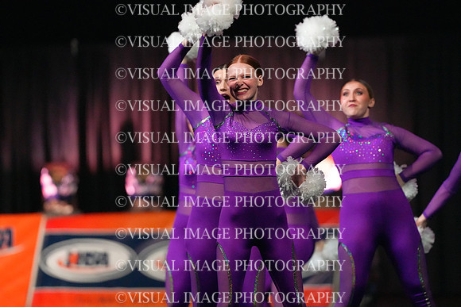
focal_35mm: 300
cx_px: 230
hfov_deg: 6.9
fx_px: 3842
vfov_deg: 4.6
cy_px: 154
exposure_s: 1/1250
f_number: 3.5
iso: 16000
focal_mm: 300
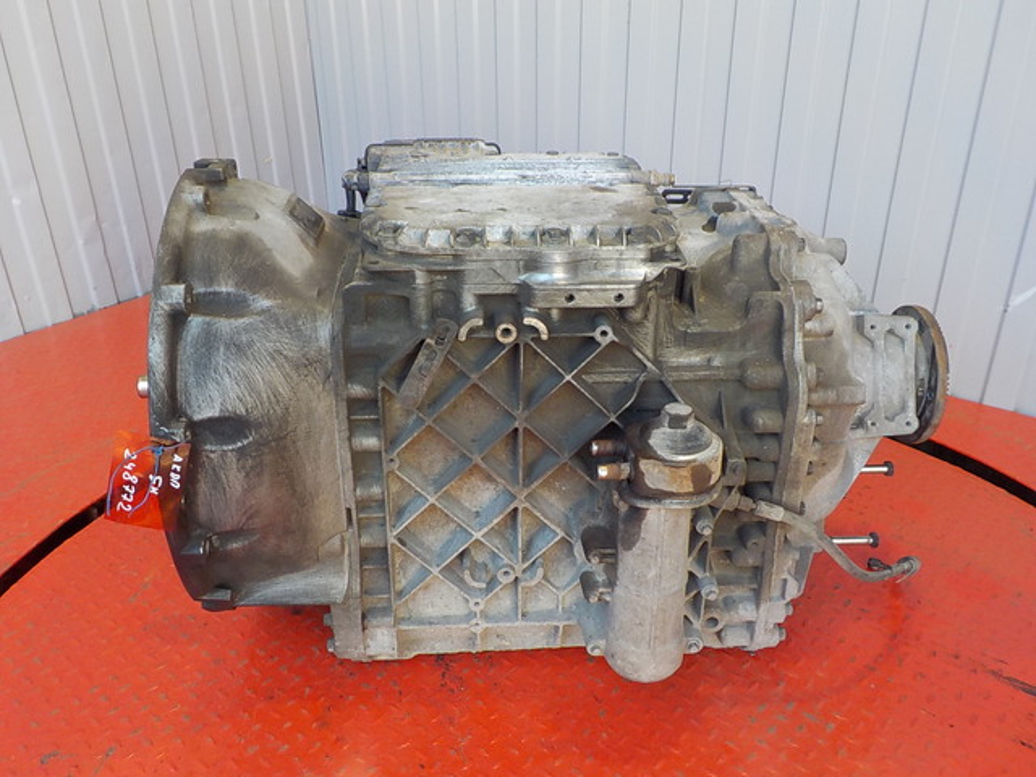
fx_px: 898
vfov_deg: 46.8
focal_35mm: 30
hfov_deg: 60.0
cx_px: 518
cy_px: 388
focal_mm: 4.1
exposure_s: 1/30
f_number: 3.3
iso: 125
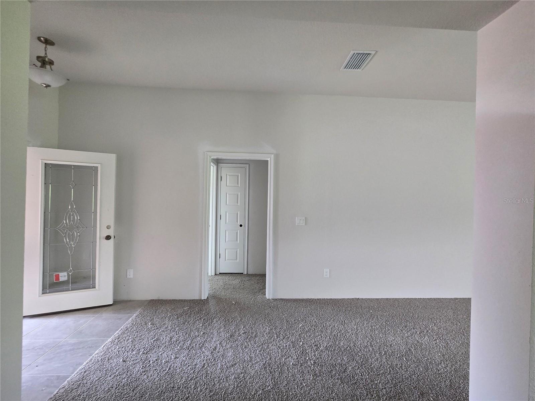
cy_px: 200
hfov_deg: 106.2
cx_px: 268
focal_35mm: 13
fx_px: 201
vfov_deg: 89.9
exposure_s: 1/60
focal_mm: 2.2
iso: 320
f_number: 2.2
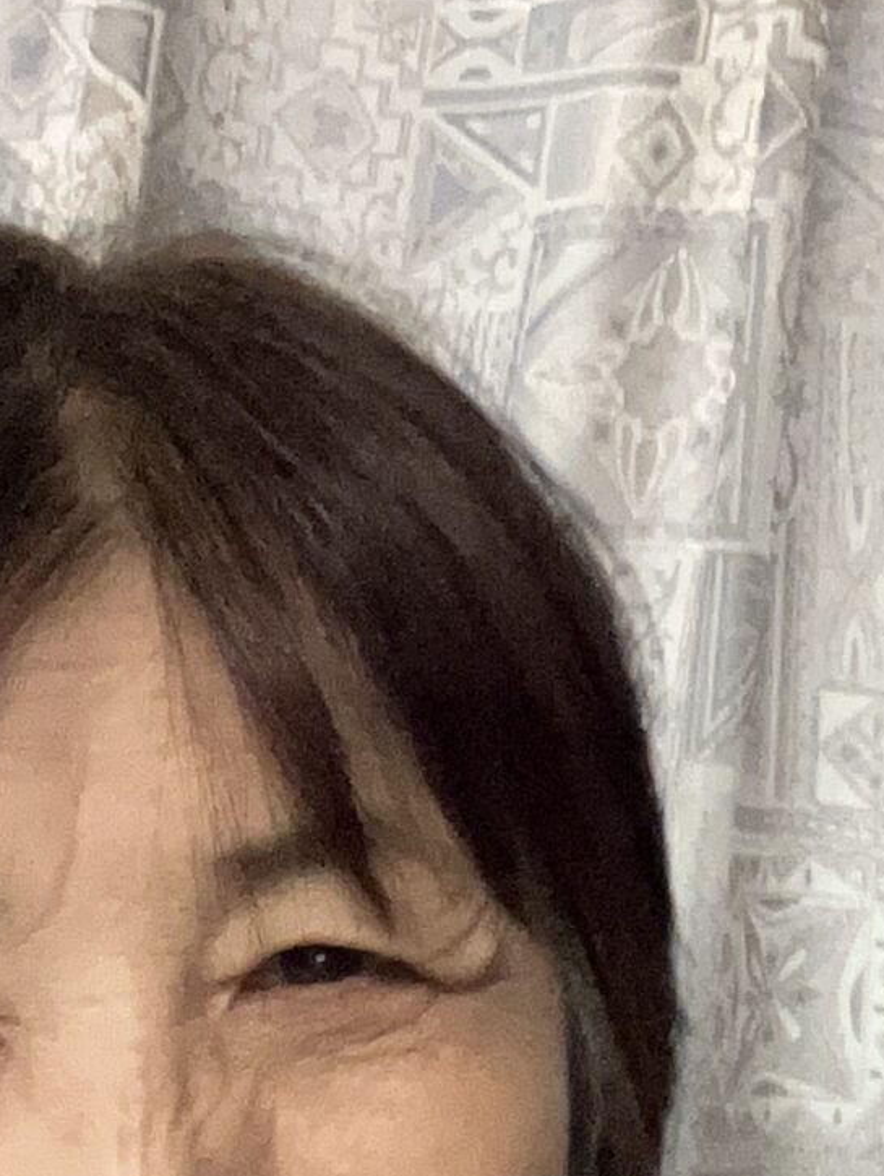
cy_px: 577
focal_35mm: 113
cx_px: 950
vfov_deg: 17.4
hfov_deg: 12.9
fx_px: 3842
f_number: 2.2
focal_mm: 2.87
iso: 320
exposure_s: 1/30
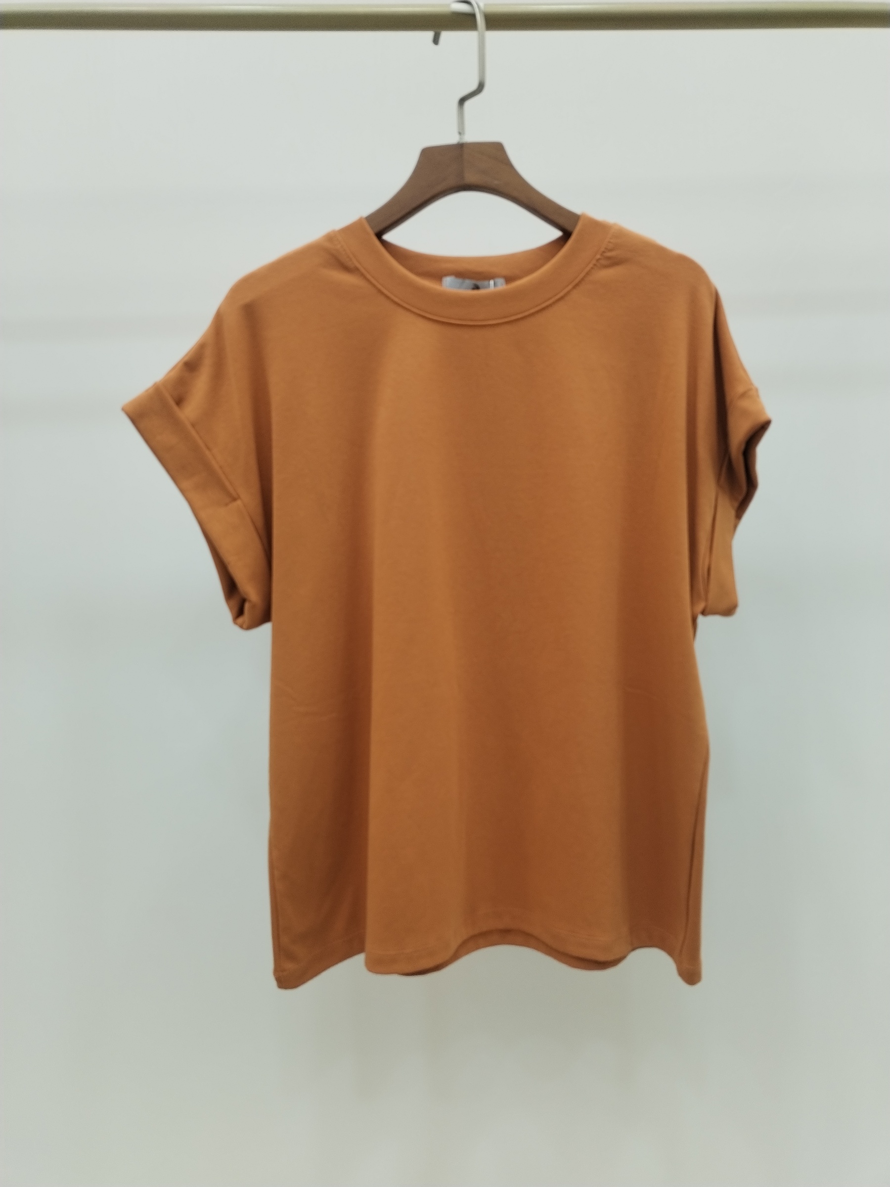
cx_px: 445
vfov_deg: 61.7
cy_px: 594
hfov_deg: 48.2
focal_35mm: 29
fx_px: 994
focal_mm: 4.75
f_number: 1.8
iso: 172
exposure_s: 1/60
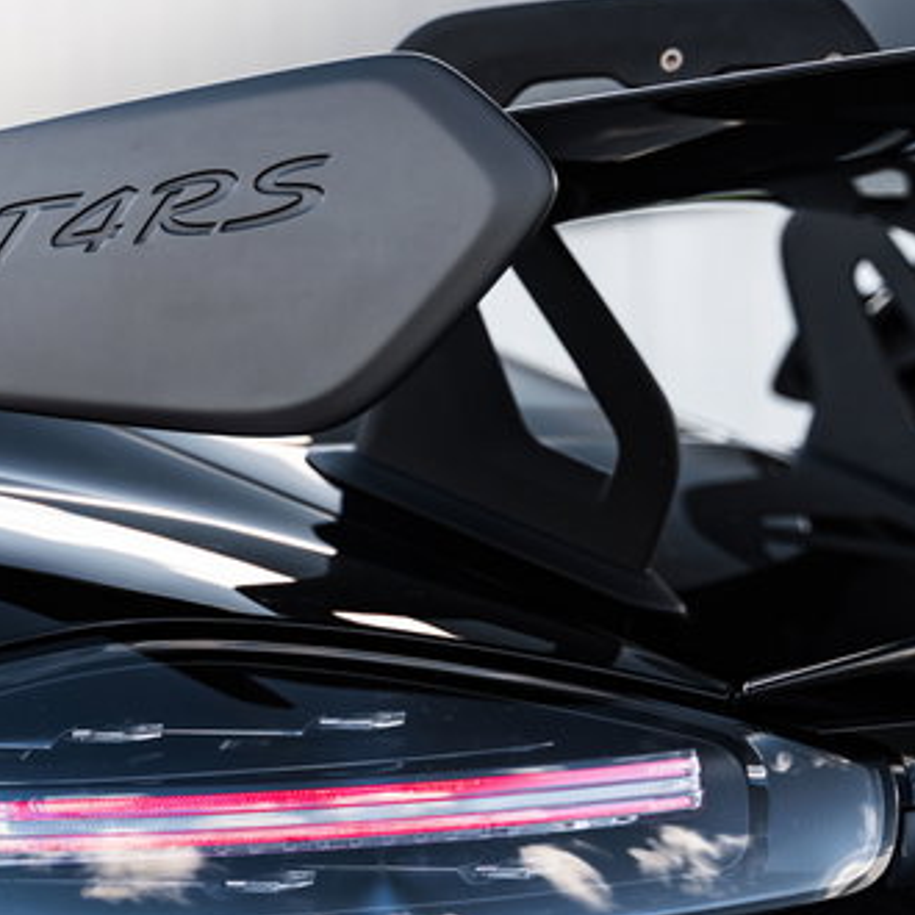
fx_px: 2662
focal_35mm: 89
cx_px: -8
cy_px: 367
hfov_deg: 19.0
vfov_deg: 19.5
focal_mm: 45
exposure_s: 1/200
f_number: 2.8
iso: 125
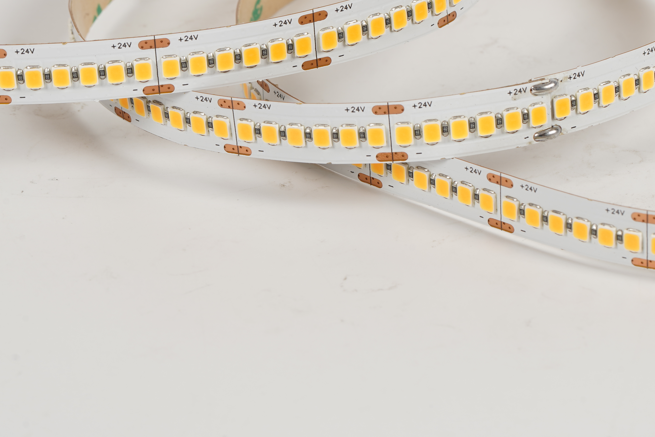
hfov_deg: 11.0
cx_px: 395
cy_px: 63
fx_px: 3402
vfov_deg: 7.3
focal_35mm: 187
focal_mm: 100
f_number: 14
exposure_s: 1/125
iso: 100
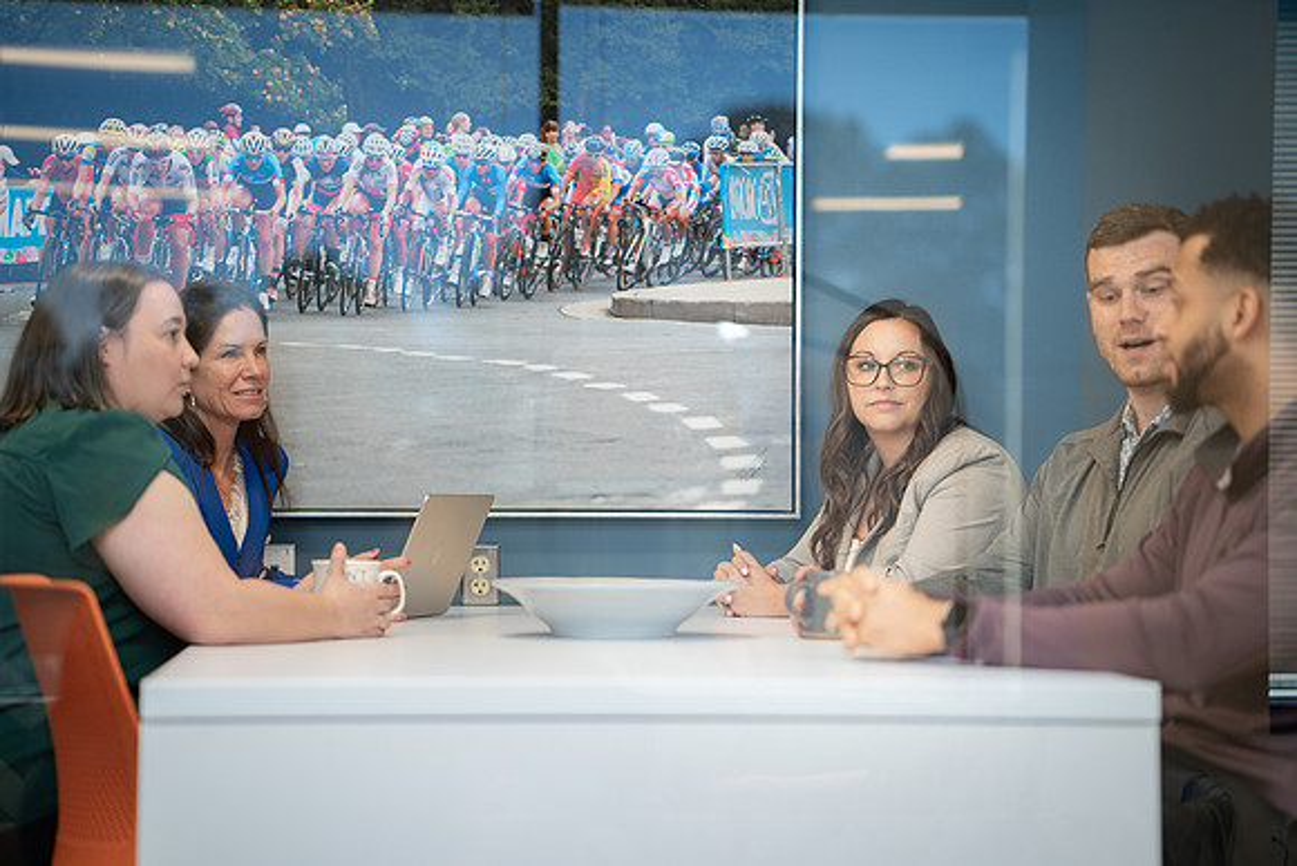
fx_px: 3063
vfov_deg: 16.1
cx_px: 648
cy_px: 433
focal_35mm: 85
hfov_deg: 23.9
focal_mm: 85
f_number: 2
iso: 400
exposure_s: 1/250
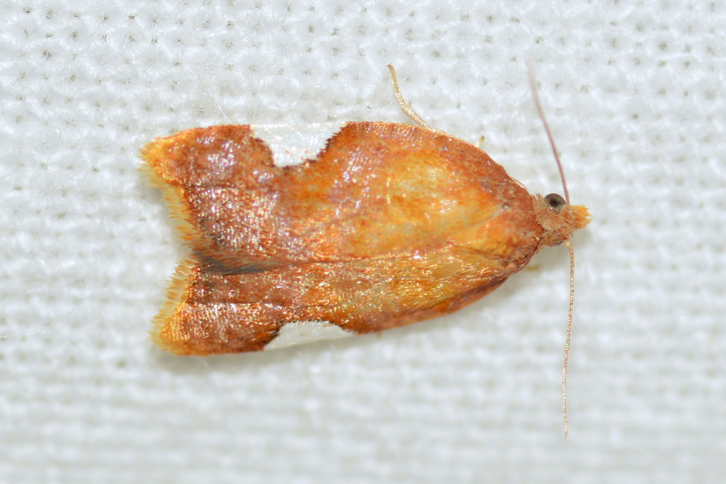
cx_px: 363
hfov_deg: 13.7
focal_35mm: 150
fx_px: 3026
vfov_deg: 9.2
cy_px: 242
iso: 100
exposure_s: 1/200
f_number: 13
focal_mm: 100
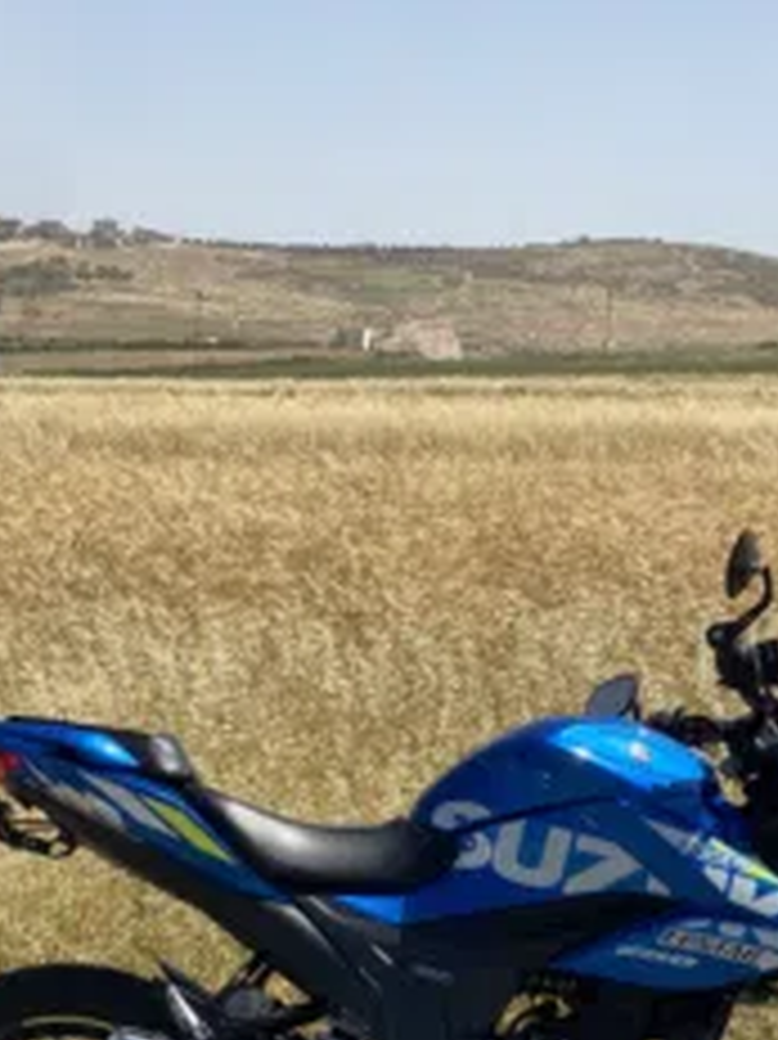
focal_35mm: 90
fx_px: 2700
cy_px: 896
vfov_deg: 21.4
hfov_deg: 16.4
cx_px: 499
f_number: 2
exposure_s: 1/1170
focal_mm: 6
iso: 20
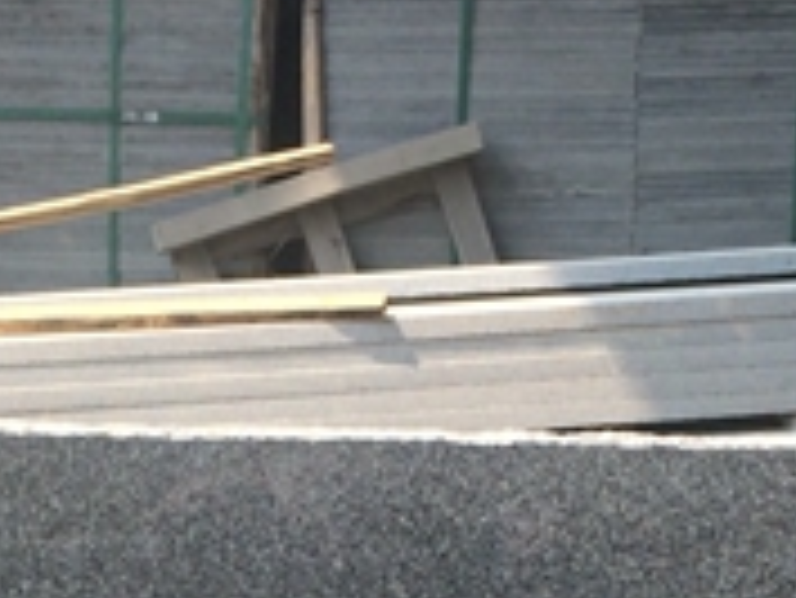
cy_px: 1122
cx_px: 256
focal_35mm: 123
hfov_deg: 16.0
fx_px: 2830
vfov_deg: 11.1
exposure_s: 1/774
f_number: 2.2
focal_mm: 4.15
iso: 32
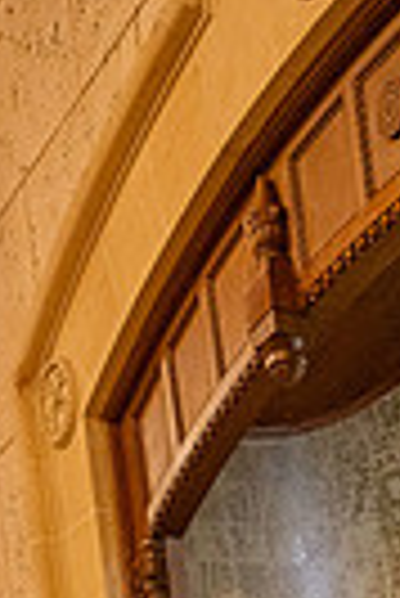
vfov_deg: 20.0
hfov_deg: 16.4
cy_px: 998
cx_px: 427
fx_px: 1346
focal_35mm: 81
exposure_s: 1/200
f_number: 3.2
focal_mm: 24
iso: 2000
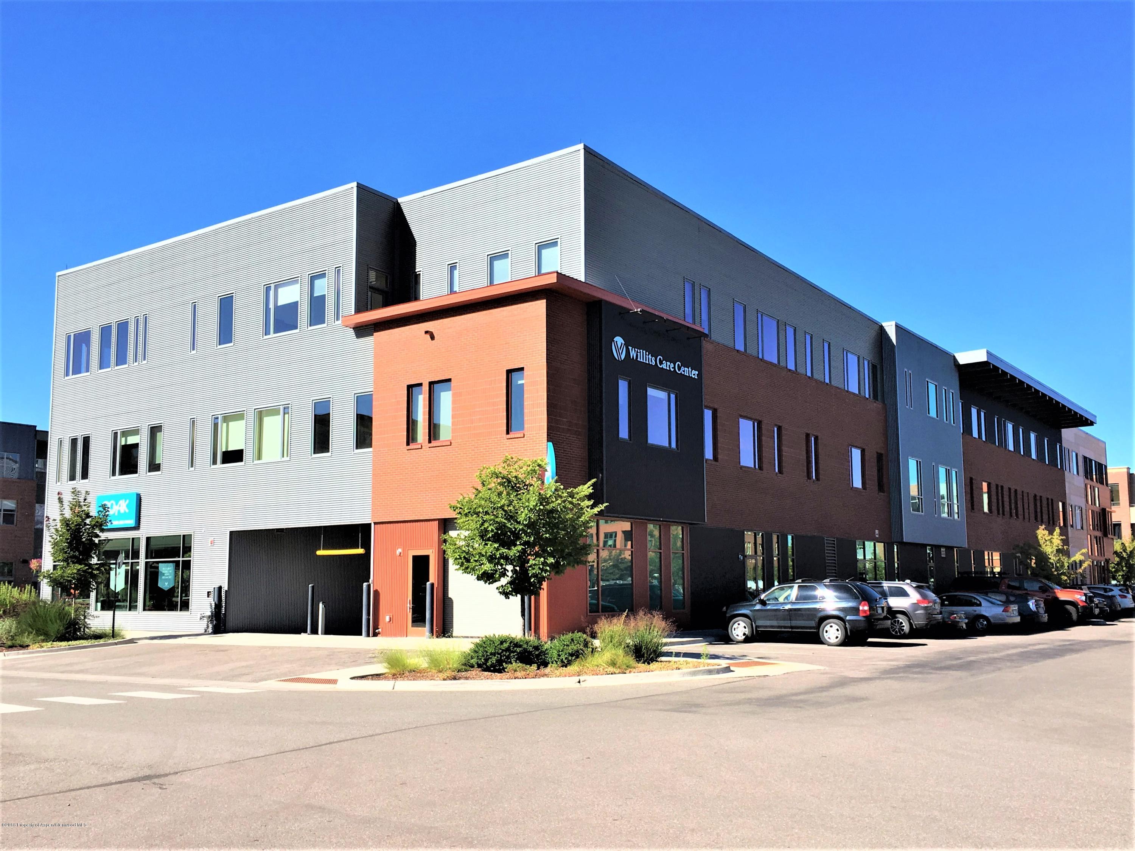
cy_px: 426
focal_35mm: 29
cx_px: 568
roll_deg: +3.1
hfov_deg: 61.7
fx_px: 951
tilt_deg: +6.9
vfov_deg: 48.2
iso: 25
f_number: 2.2
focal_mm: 4.15
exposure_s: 1/1115
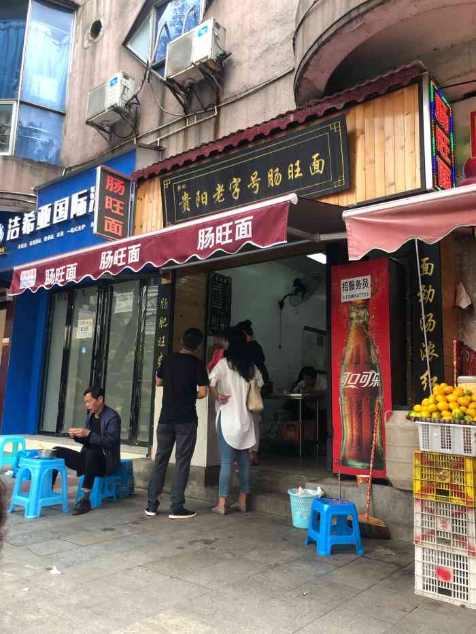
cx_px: 238
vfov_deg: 63.4
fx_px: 513
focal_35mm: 28
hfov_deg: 49.8
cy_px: 317
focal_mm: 3.99
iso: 40
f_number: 1.8
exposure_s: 1/100
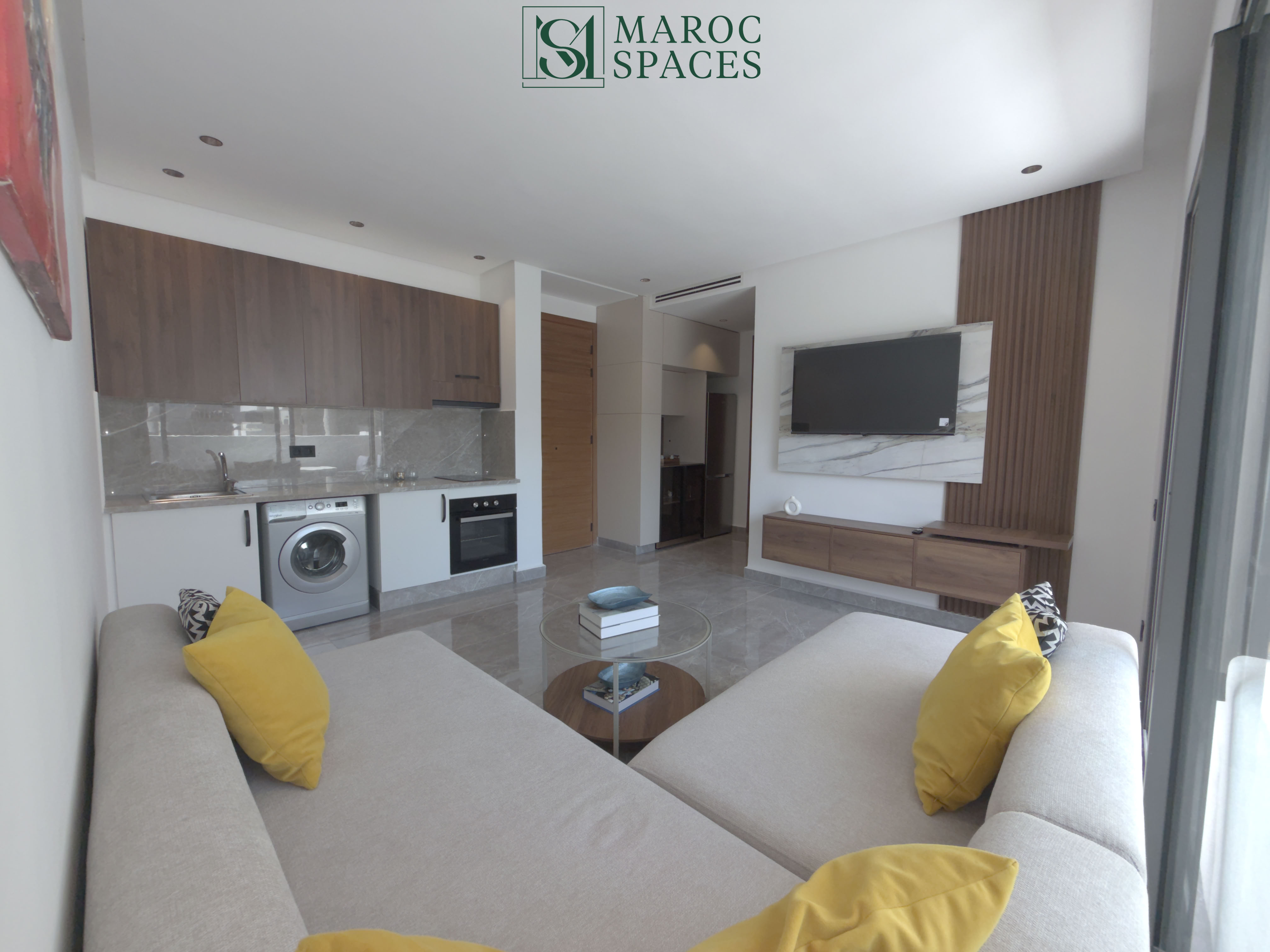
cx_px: 635
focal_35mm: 14
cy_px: 476
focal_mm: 2.22
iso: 20
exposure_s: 1/123
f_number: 2.2
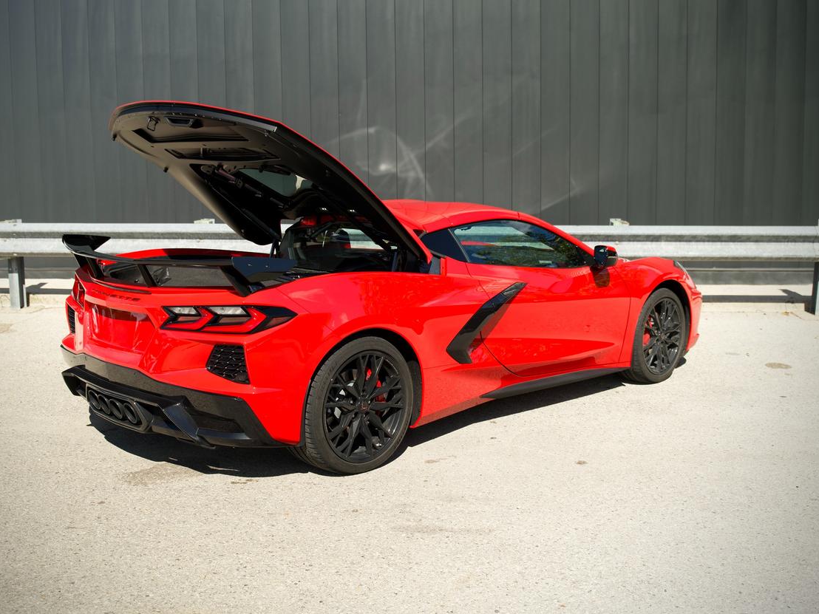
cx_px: 376
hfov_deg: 46.8
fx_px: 946
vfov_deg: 36.0
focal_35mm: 40
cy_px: 304
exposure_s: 1/50
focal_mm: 24
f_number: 2.8
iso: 250
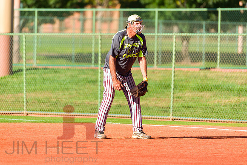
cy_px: 82
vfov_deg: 3.4
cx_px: 124
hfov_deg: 5.2
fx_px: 2745
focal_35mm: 400
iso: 800
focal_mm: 400
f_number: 5.6
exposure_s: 1/1000
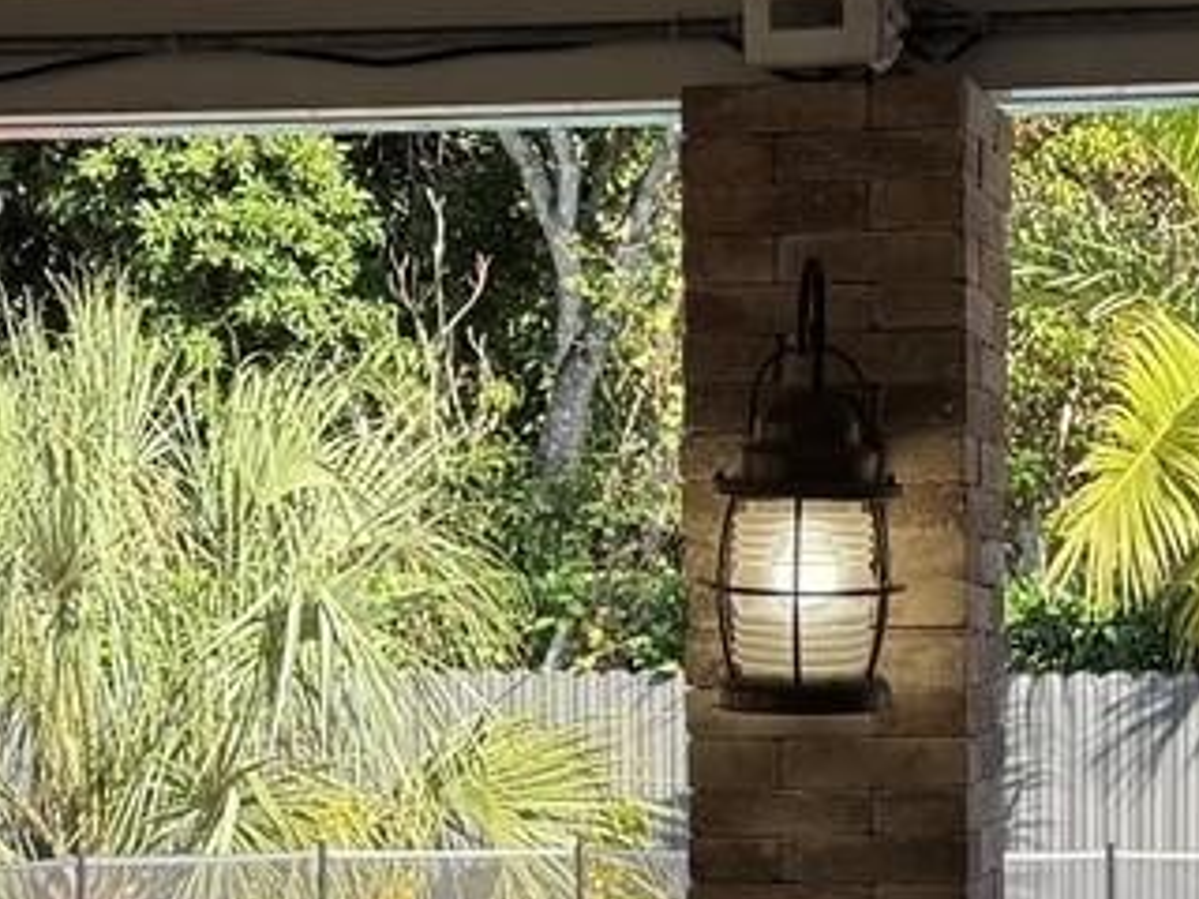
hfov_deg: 16.4
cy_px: 993
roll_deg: -0.2
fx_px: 4156
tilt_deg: -2.9
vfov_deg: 12.1
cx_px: 712
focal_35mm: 120
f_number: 1.78
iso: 80
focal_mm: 6.76
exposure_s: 1/1075
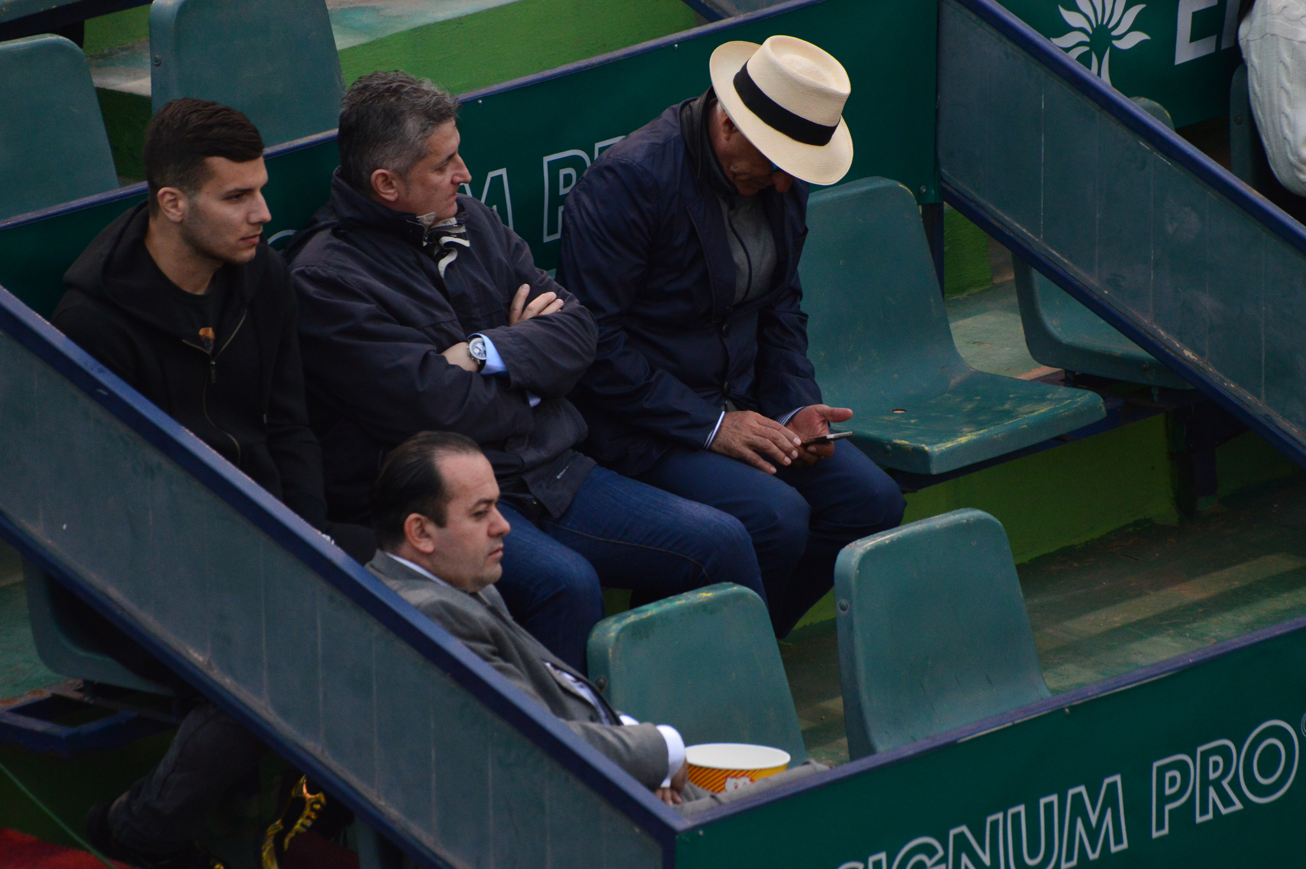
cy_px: 434
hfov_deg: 4.6
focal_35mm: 450
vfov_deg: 3.0
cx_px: 653
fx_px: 16310
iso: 1600
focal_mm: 300
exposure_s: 1/500
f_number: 5.6
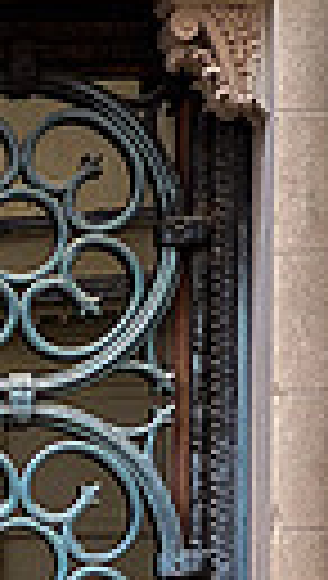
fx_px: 3740
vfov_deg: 8.7
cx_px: -321
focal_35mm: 243
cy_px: 818
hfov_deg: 4.9
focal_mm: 7.5
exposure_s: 1/120
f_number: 2.2
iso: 40
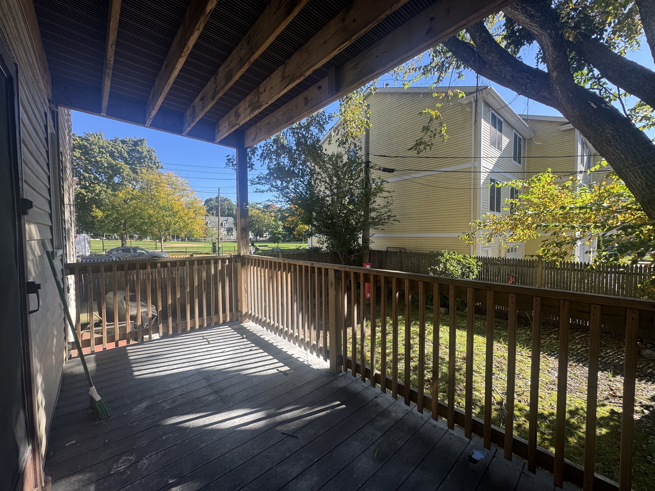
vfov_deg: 85.7
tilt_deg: -1.3
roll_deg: +0.1
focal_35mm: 14
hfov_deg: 102.1
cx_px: 328
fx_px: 265
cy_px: 246
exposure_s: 1/368
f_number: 2.2
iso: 40
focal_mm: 2.22
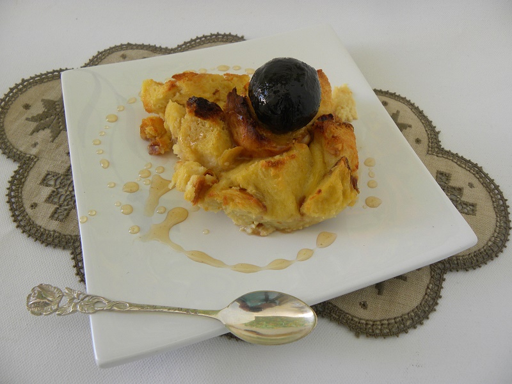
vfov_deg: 48.2
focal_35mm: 29
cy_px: 192
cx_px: 256
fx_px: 429
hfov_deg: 61.7
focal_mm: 5.2
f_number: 2.8
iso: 82
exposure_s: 1/60.3
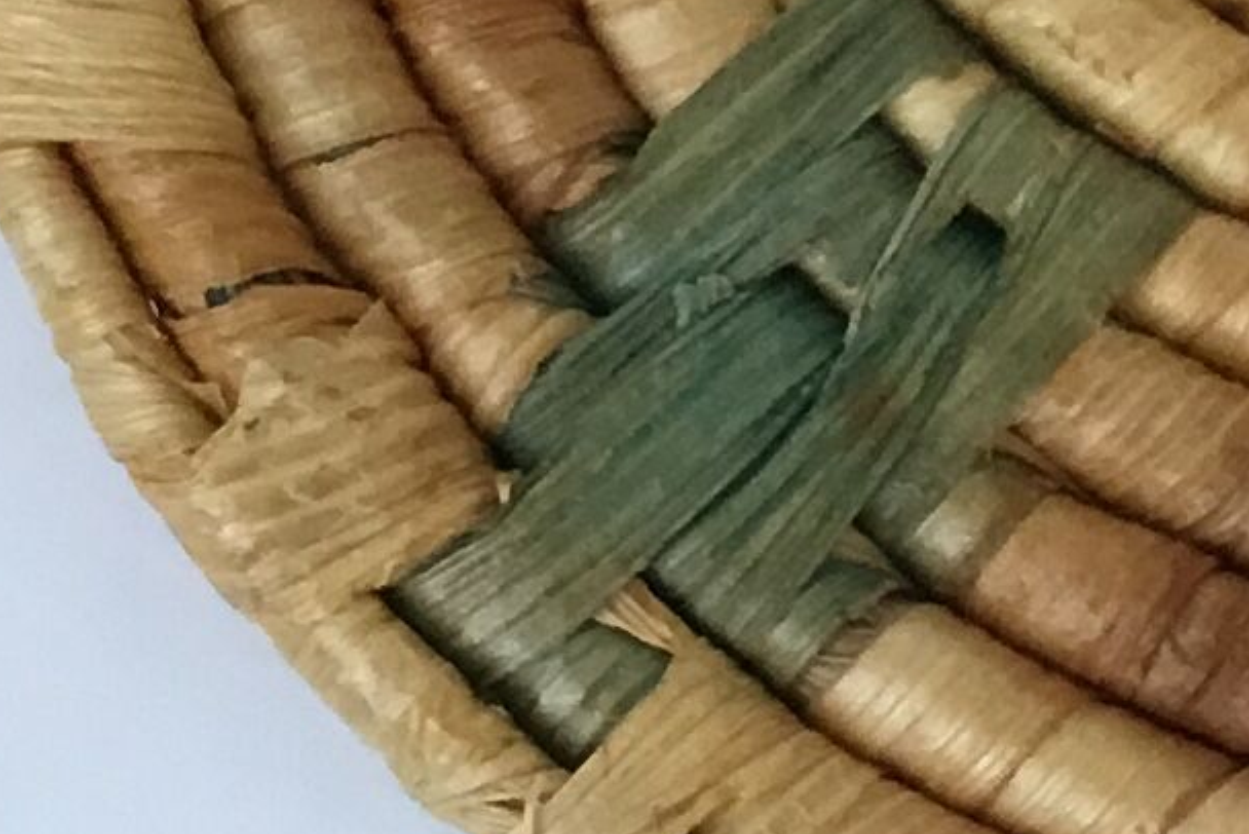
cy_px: -762
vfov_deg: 7.7
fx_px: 6005
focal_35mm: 173
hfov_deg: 11.7
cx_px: 1286
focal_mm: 3.3
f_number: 2.4
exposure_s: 1/33
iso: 32
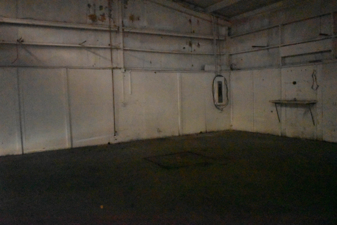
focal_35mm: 32
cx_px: 168
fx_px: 295
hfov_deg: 59.5
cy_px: 112
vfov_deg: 41.7
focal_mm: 21
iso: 25600
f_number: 3.8
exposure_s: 1/8
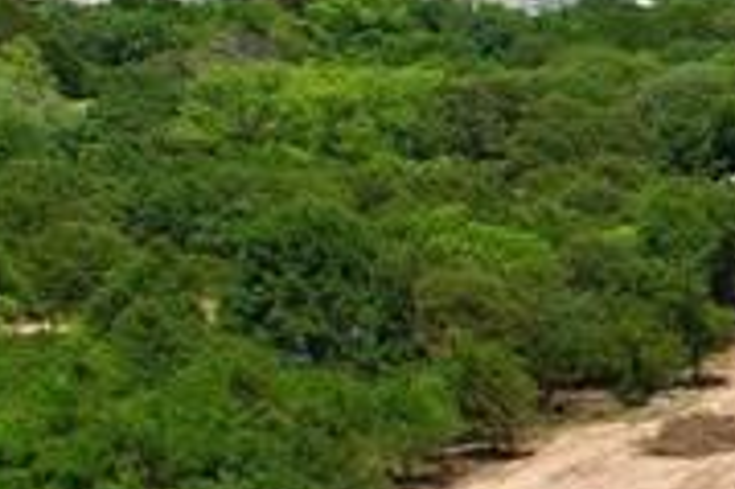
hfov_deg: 12.3
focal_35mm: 126
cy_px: 575
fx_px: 2570
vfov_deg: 10.7
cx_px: 1852
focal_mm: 8.38
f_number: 2.8
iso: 100
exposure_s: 1/60
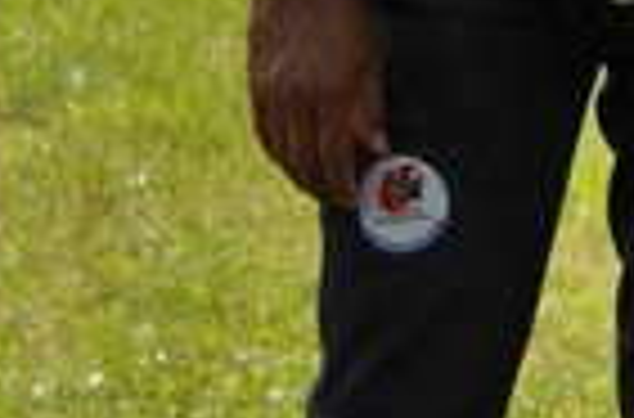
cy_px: -400
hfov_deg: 2.3
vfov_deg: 1.5
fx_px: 15583
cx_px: -202
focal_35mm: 888
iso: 200
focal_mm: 105
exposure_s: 1/250
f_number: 8
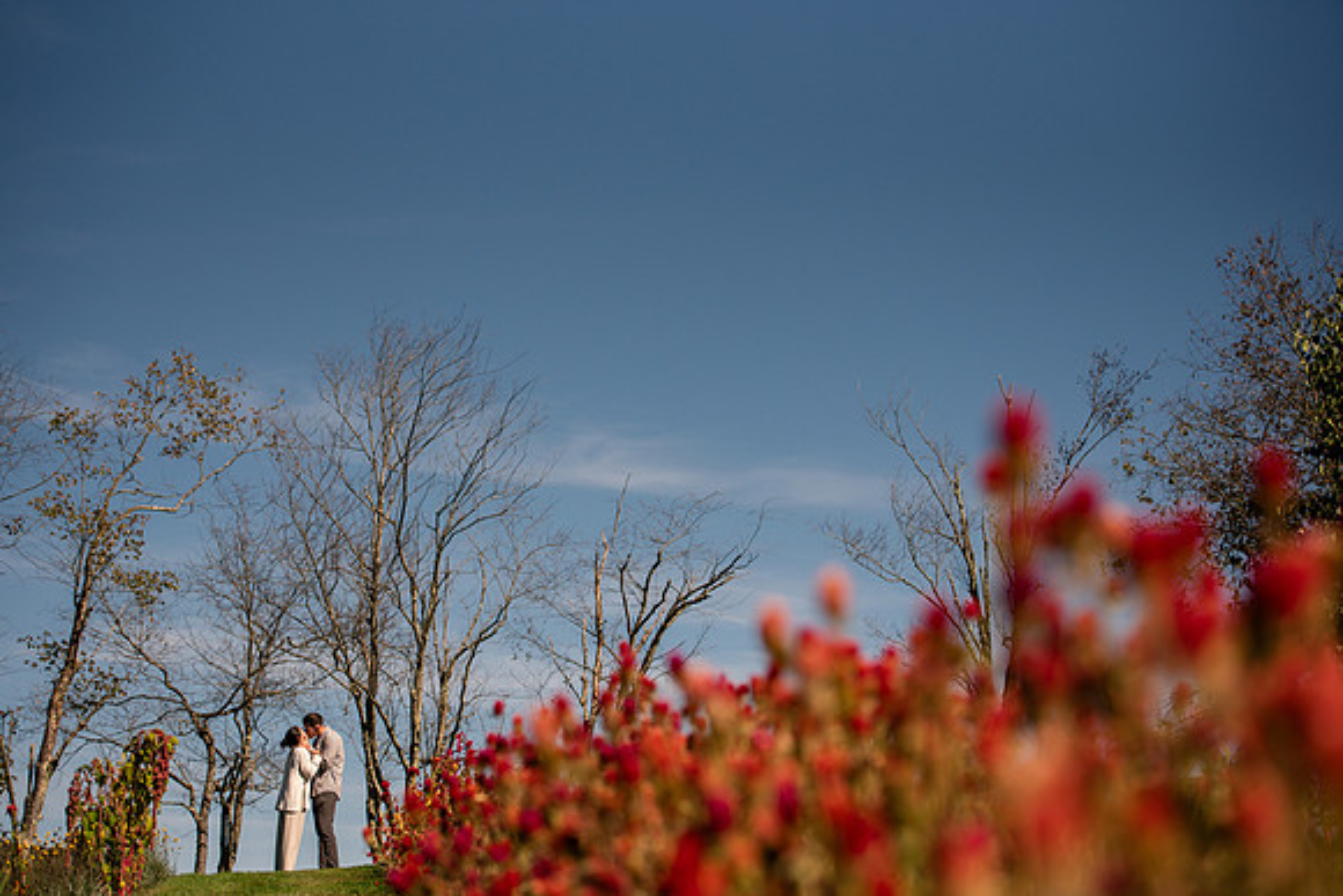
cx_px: 672
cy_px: 448
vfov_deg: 19.5
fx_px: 2612
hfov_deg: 28.8
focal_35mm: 70
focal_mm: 70
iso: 100
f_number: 3.2
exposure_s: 1/4000
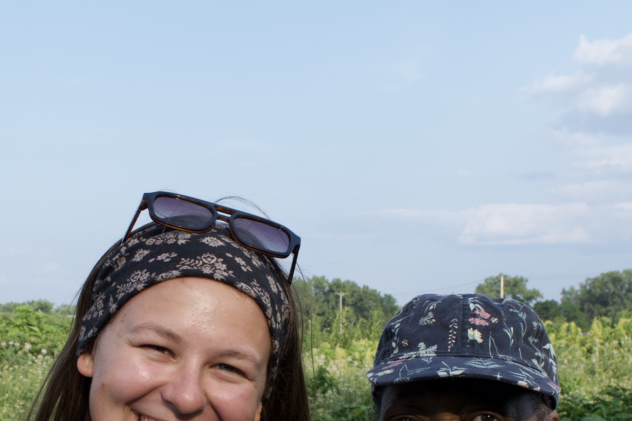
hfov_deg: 25.3
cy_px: 430
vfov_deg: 16.7
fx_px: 1404
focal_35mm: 80
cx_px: 228
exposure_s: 1/320
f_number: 8
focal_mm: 18
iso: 200
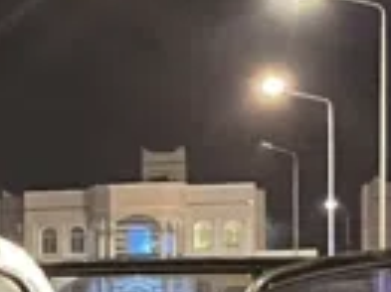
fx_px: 1433
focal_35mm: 127
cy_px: 444
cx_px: -346
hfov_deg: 13.6
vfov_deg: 11.2
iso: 800
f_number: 1.6
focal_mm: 5.1
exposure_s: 1/20
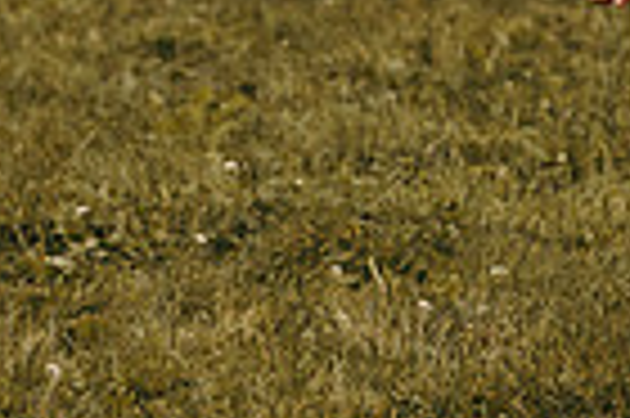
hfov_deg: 4.9
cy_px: -303
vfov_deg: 3.3
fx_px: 7254
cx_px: 945
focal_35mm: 415
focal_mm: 100
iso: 640
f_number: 2.8
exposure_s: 1/4000
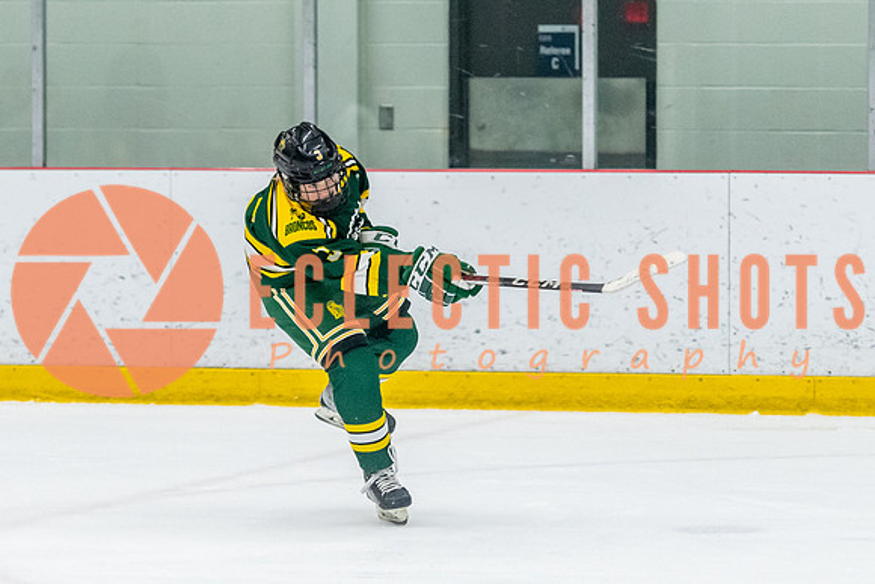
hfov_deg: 7.9
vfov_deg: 5.3
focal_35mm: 259
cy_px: 335
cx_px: 269
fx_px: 6303
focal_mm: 116
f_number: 2.8
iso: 4000
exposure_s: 1/800
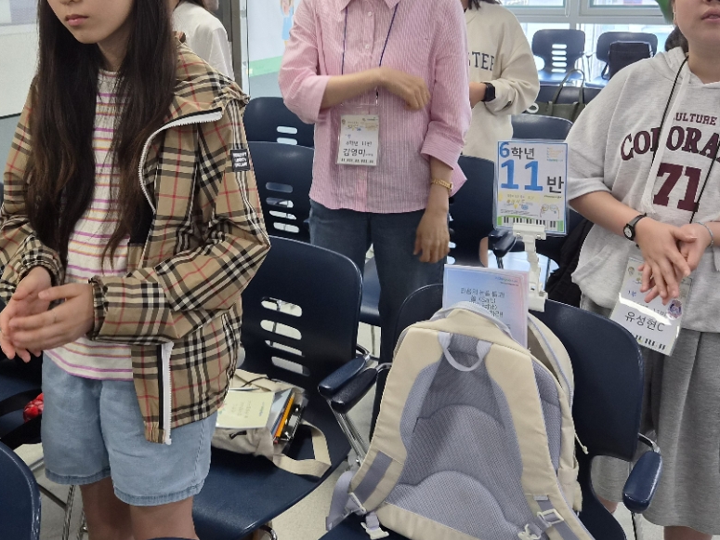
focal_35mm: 38
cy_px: 171
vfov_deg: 37.2
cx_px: 259
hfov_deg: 48.4
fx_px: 790
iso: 100
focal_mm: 5.4
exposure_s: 1/120
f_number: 1.8
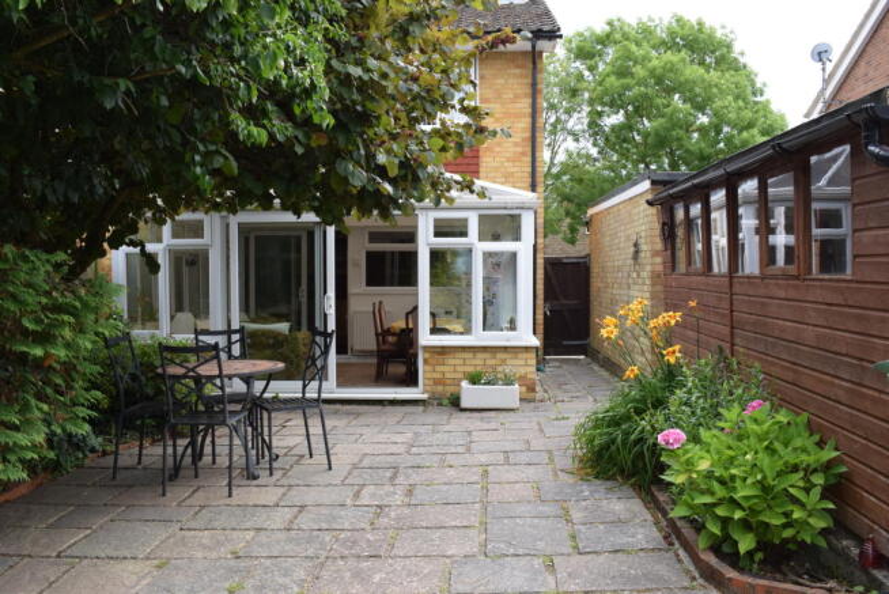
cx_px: 444
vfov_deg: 38.4
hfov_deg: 55.1
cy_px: 297
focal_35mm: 34
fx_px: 852
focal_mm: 23
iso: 800
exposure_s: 1/400
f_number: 10
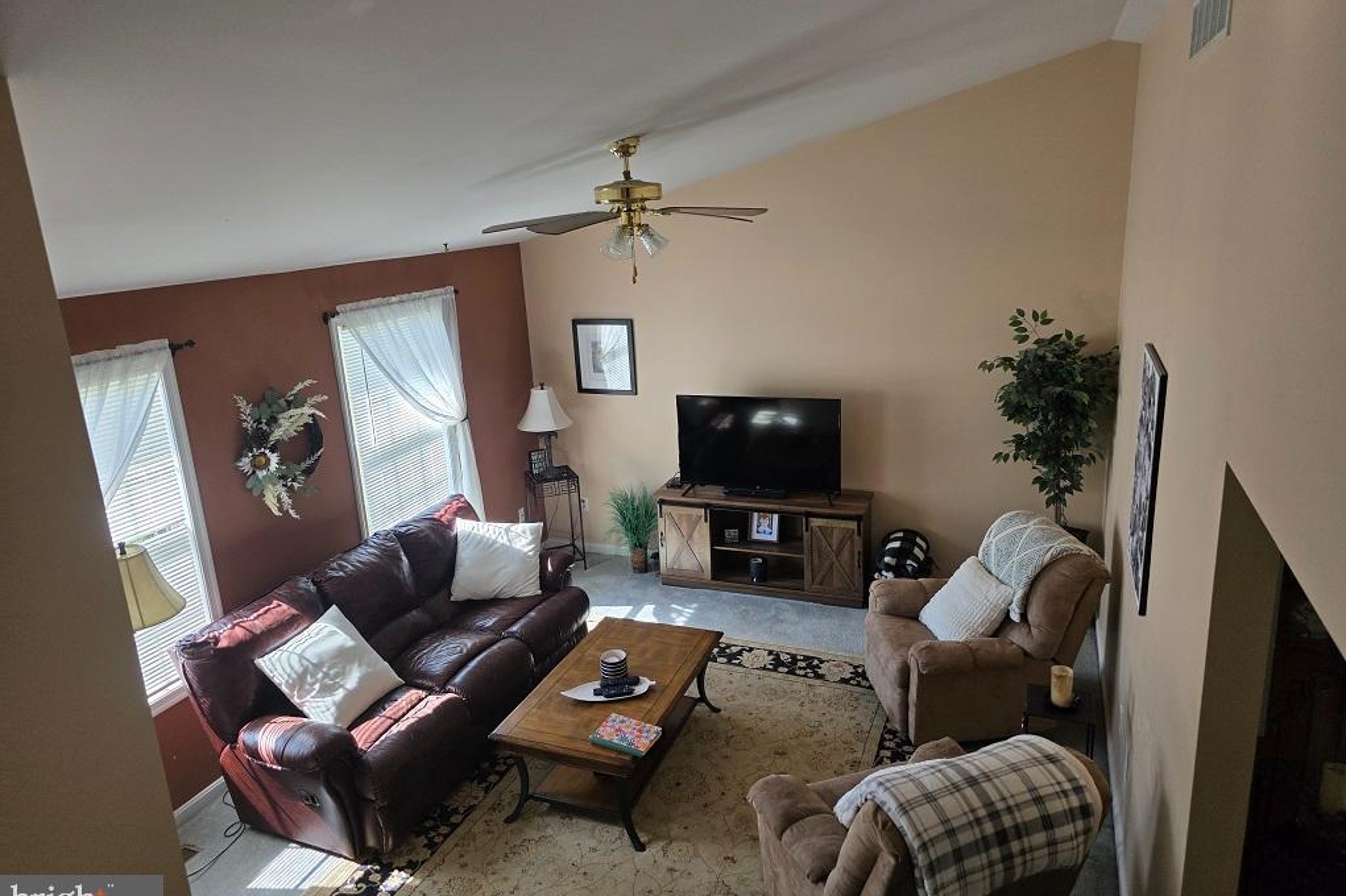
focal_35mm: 24
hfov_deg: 73.8
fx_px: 897
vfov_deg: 53.1
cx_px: 674
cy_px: 423
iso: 40
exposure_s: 1/180
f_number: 1.7
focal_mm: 6.3
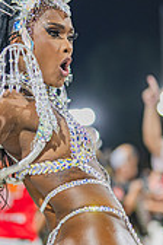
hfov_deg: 10.2
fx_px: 910
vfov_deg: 15.3
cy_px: 120
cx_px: 17
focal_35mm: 134
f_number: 1.3
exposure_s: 1/1000
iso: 1600
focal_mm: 50
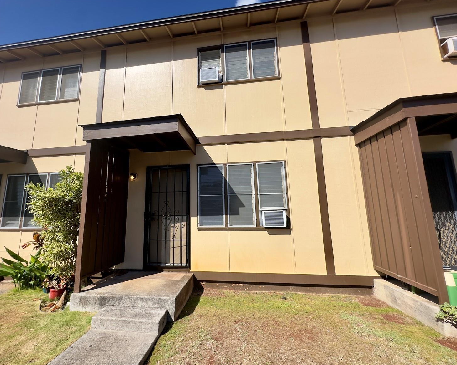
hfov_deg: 96.6
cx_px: 211
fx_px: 203
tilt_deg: +8.9
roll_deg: +0.7
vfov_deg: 84.0
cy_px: 184
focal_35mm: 15
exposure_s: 1/2681
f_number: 2.2
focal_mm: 2.22
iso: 50
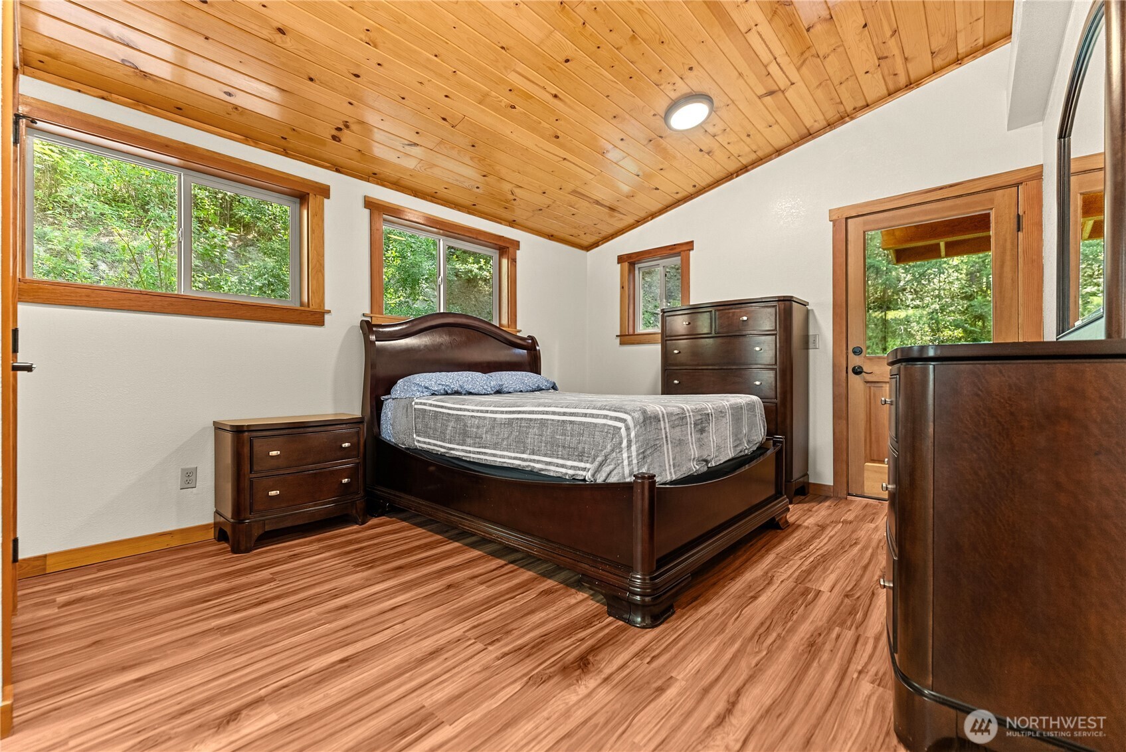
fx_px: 463
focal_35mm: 15
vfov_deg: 78.1
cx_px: 563
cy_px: 376
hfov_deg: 101.1
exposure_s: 1/5
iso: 250
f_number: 3.2
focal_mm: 14.8
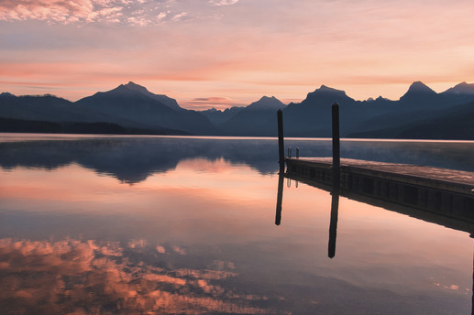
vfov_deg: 34.2
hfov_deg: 49.6
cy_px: 167
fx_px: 513
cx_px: 249
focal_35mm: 39
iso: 100
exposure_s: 1/200
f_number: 6.3
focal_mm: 24
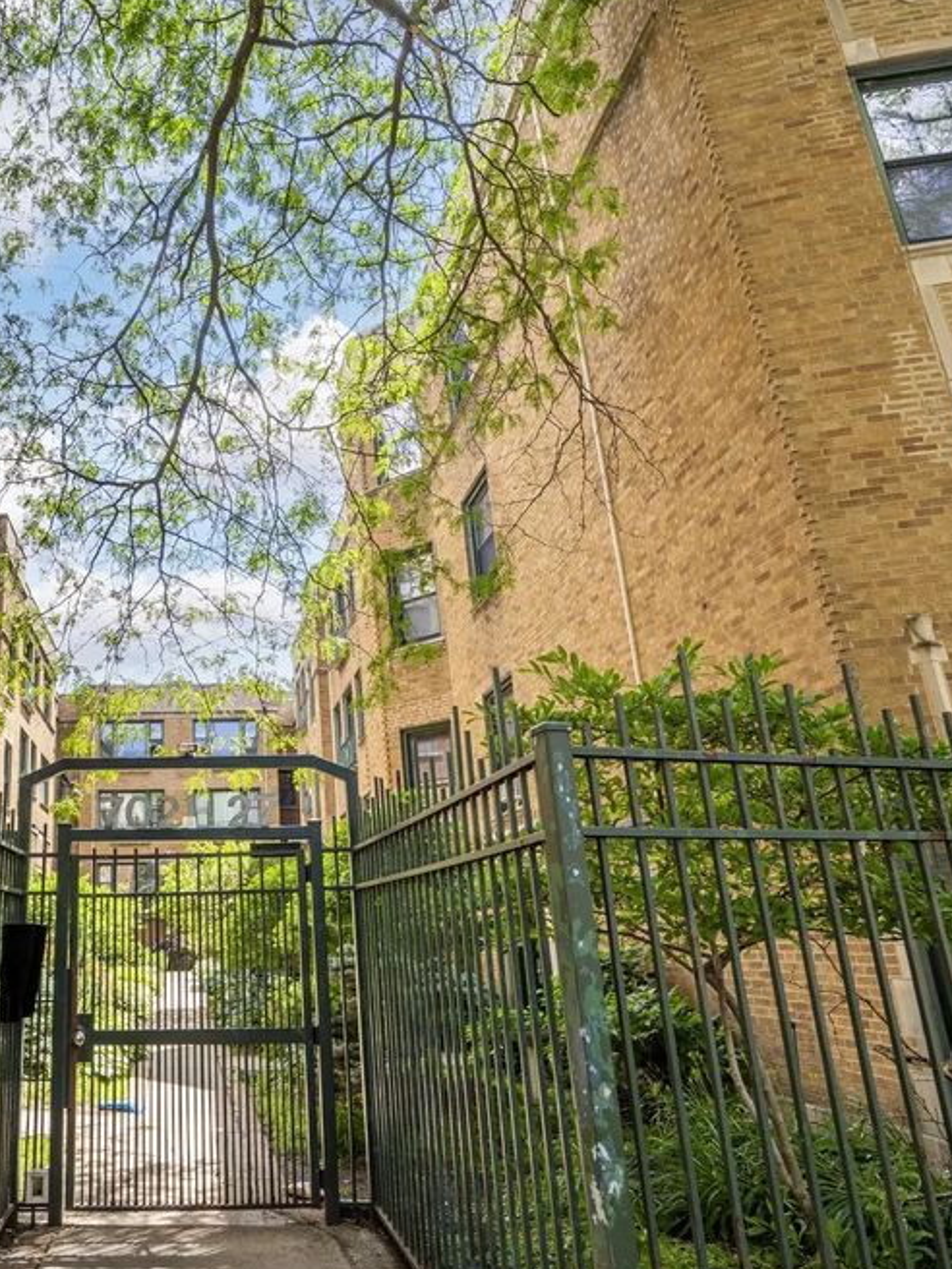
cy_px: 655
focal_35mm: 24
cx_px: 195
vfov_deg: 71.6
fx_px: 880
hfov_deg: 53.2
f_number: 10
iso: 100
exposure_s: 1/25
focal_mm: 16
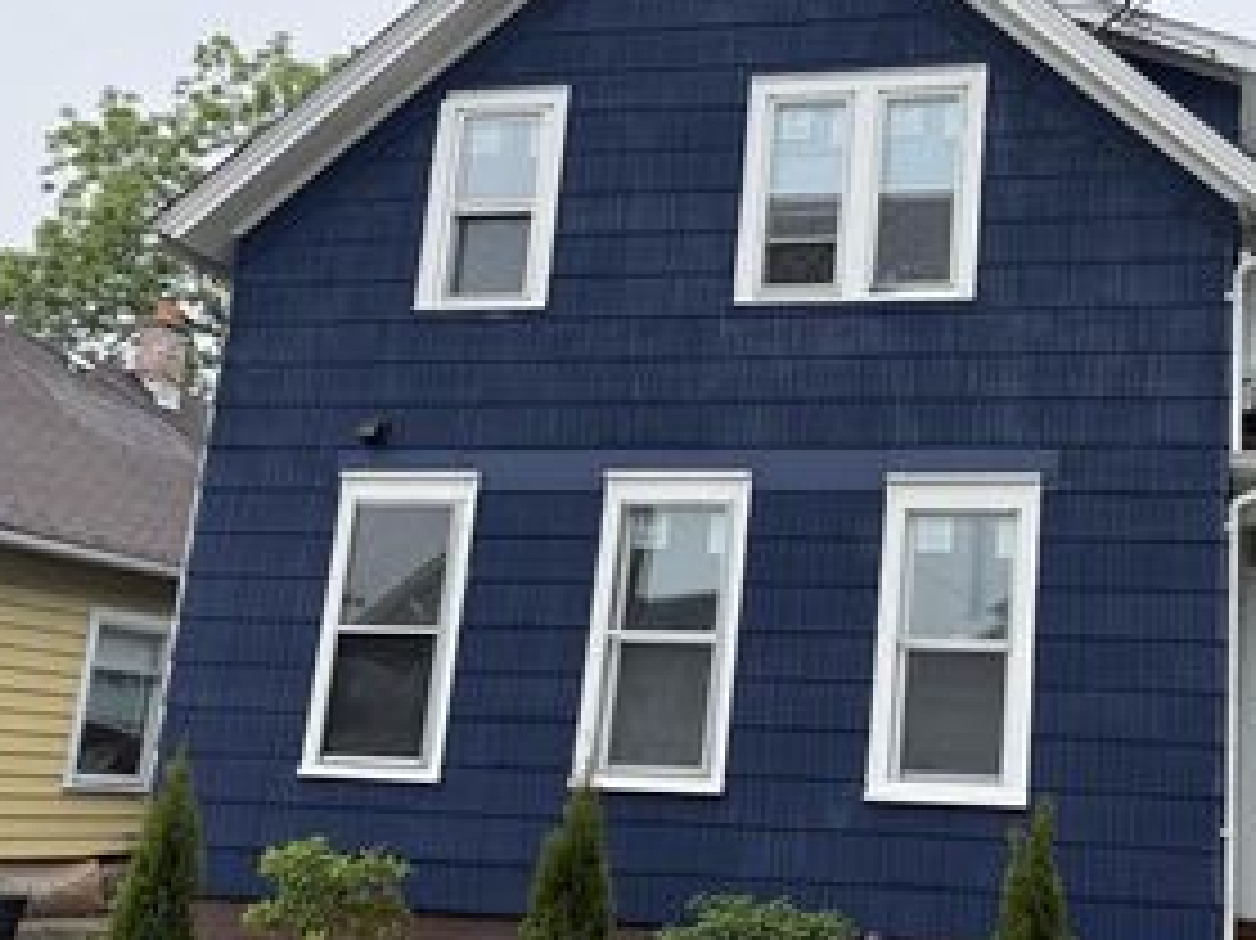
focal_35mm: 43
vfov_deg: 33.6
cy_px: 461
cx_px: 995
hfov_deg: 42.0
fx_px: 1560
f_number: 1.78
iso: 100
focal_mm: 6.76
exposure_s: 1/1385
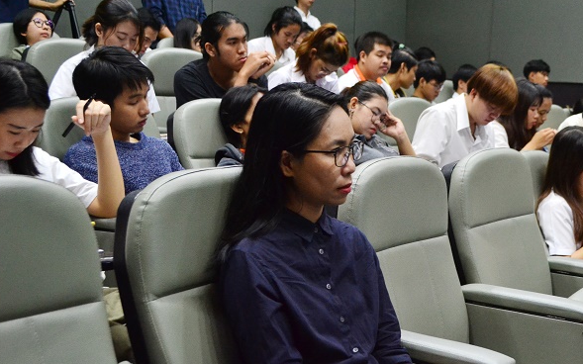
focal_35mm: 54
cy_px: 192
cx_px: 365
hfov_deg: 37.3
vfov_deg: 24.0
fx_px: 858
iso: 1600
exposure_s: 1/30
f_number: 4.2
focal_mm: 26
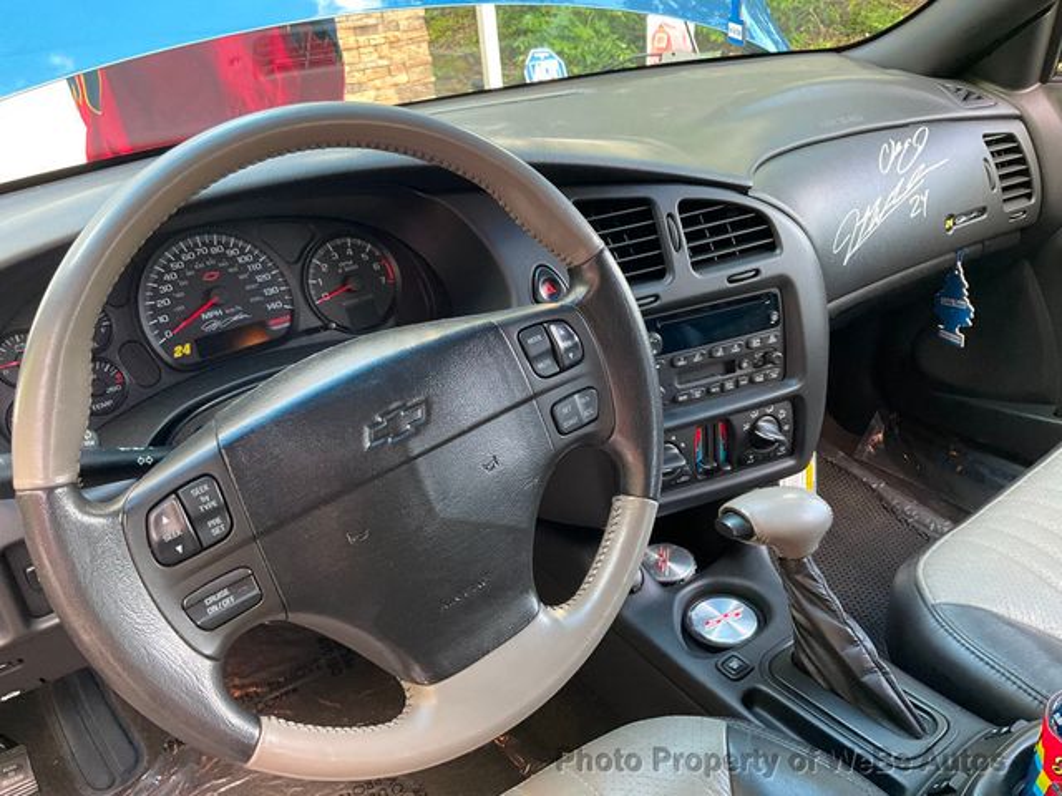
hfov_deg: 61.7
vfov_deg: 48.2
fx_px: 890
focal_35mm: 29
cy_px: 398
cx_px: 531
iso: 100
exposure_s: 1/60
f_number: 1.8
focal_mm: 3
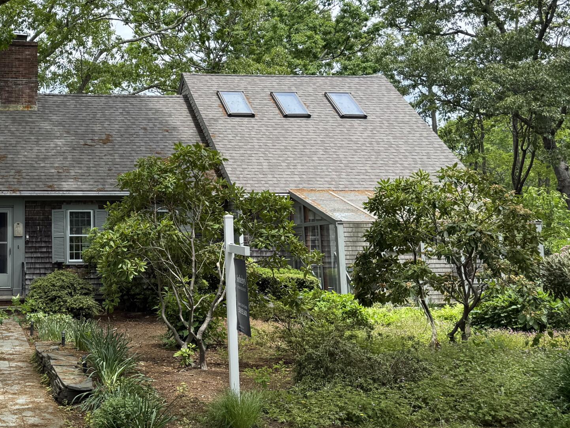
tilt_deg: +7.5
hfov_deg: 36.1
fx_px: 823
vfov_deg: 28.9
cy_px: 135
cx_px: 68
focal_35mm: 50
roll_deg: -0.1
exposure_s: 1/1689
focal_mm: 6.76
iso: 100
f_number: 1.78
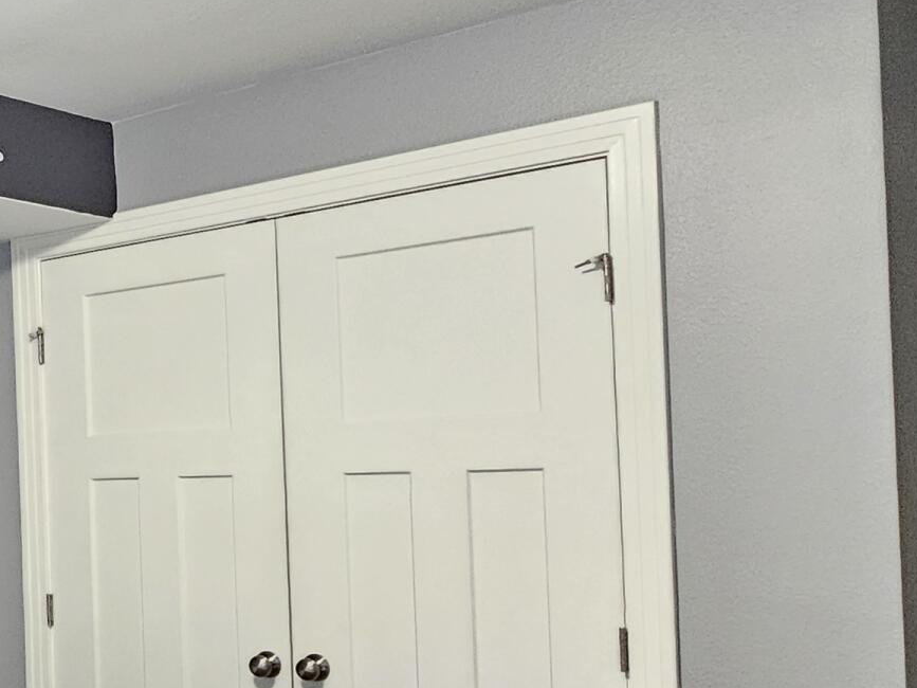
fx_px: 1192
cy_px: 432
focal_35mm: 45
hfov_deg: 31.6
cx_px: -292
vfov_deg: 32.0
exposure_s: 1/30
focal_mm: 2.2
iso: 640
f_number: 2.2
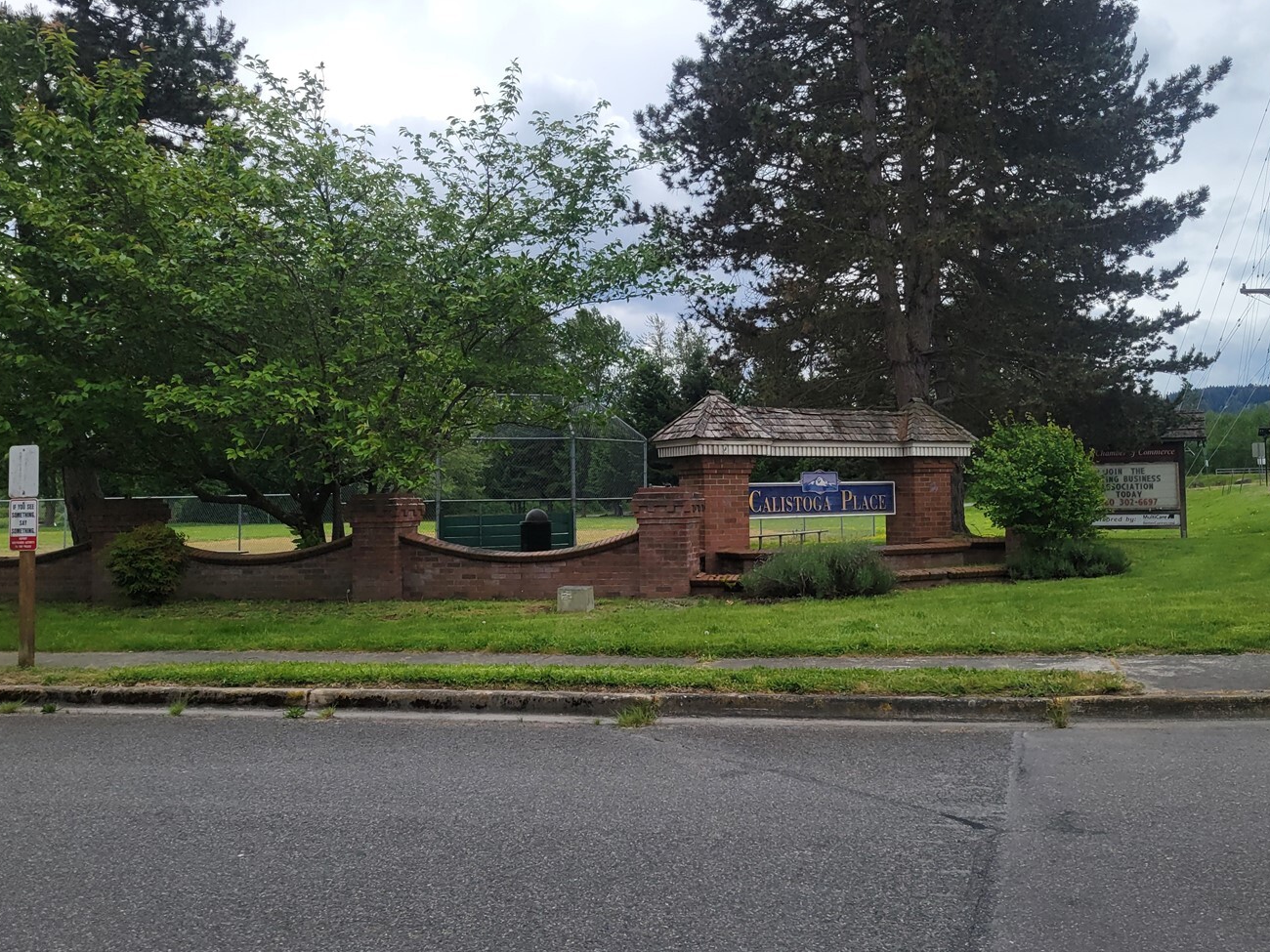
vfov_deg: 44.1
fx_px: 1174
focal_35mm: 32
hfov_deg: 56.5
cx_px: 736
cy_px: 444
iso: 40
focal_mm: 5.4
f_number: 1.8
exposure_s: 1/2497
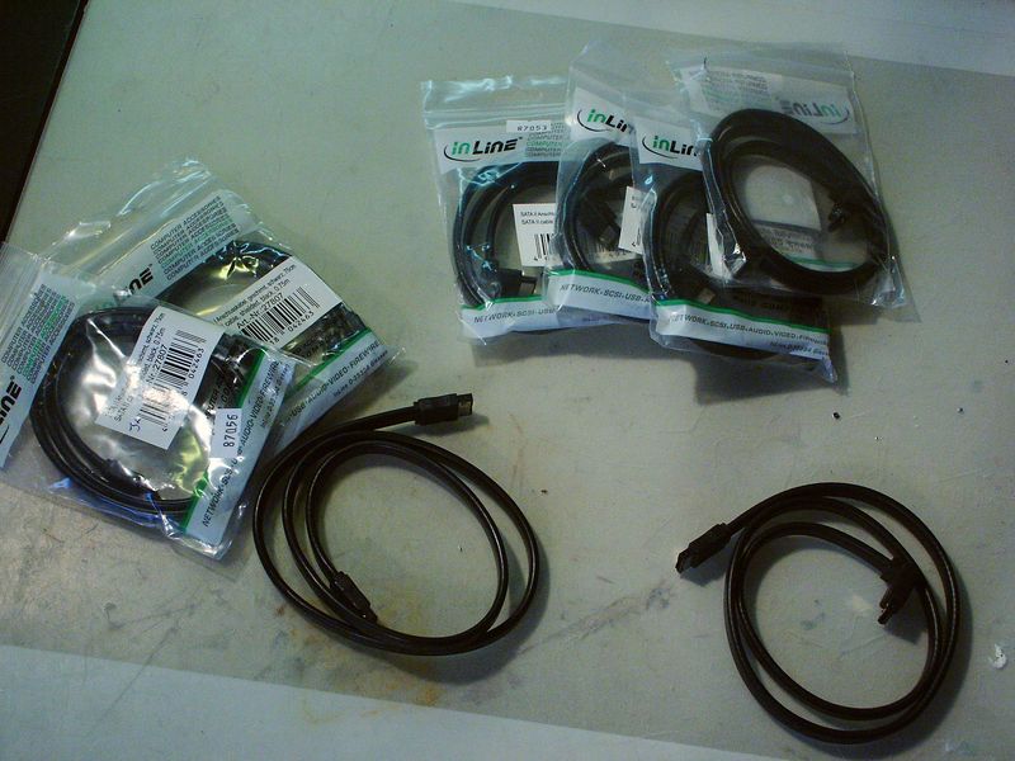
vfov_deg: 30.9
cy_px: 380
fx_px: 1378
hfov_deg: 40.4
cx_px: 508
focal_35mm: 47
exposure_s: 1/90
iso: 400
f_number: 5.6
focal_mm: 12.18
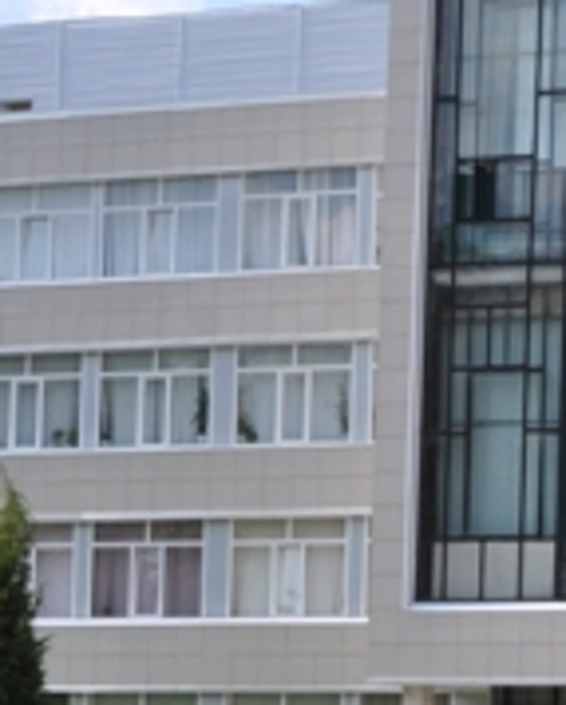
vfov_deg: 11.7
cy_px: 600
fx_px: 3425
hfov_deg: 9.2
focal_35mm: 164
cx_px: 863
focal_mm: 26
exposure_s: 1/200
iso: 200
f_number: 14
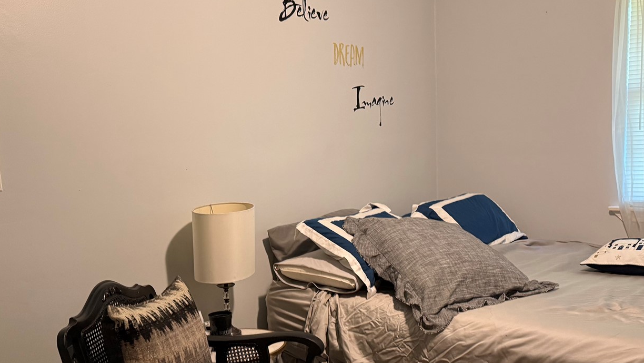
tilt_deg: -10.2
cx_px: 338
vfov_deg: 28.9
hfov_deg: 49.4
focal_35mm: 41
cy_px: 238
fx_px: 700
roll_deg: +2.7
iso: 500
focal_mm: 6.76
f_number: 1.78
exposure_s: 1/60
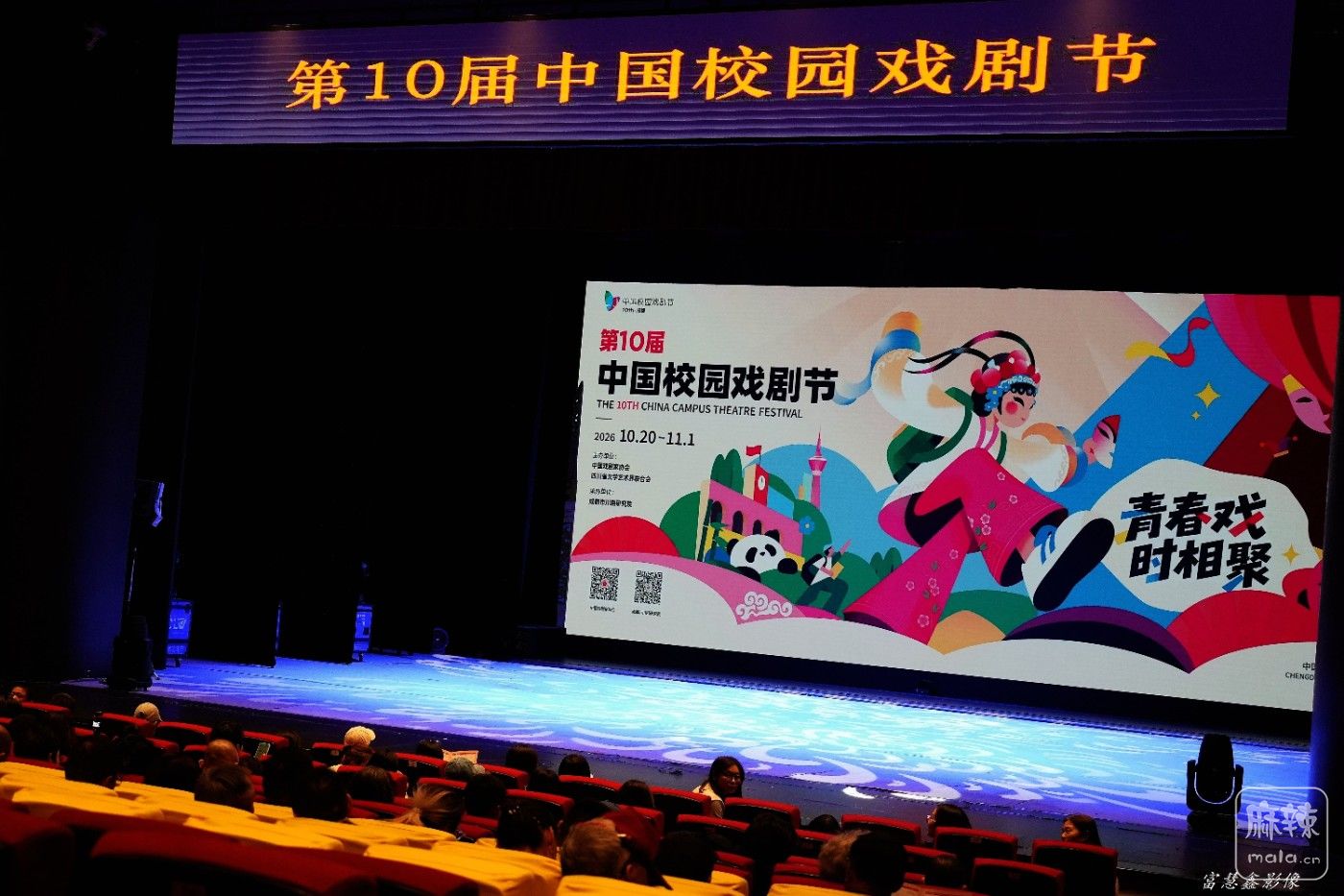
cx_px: 672
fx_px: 1418
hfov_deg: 50.7
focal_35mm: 38
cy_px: 448
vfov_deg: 35.0
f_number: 3.5
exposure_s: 1/160
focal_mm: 38
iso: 2500
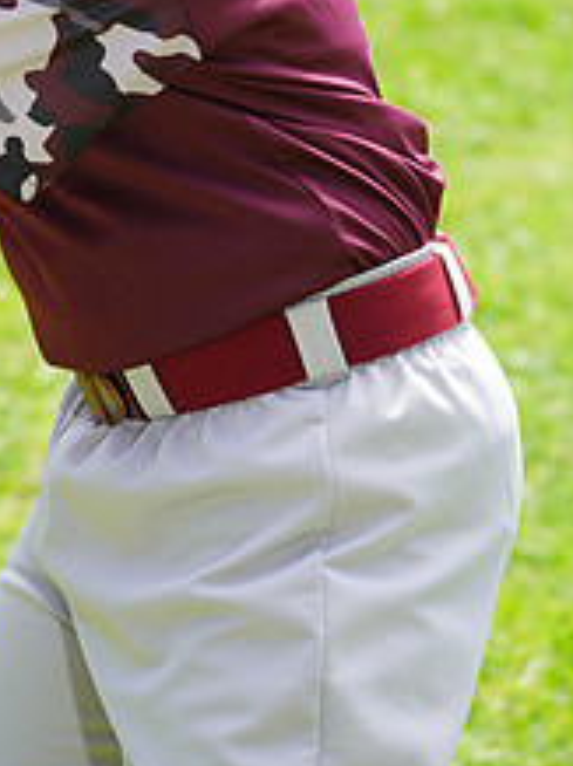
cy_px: -197
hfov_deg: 3.0
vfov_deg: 4.0
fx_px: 10991
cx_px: -88
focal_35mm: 497
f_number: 8
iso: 200
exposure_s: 1/160
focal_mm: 194
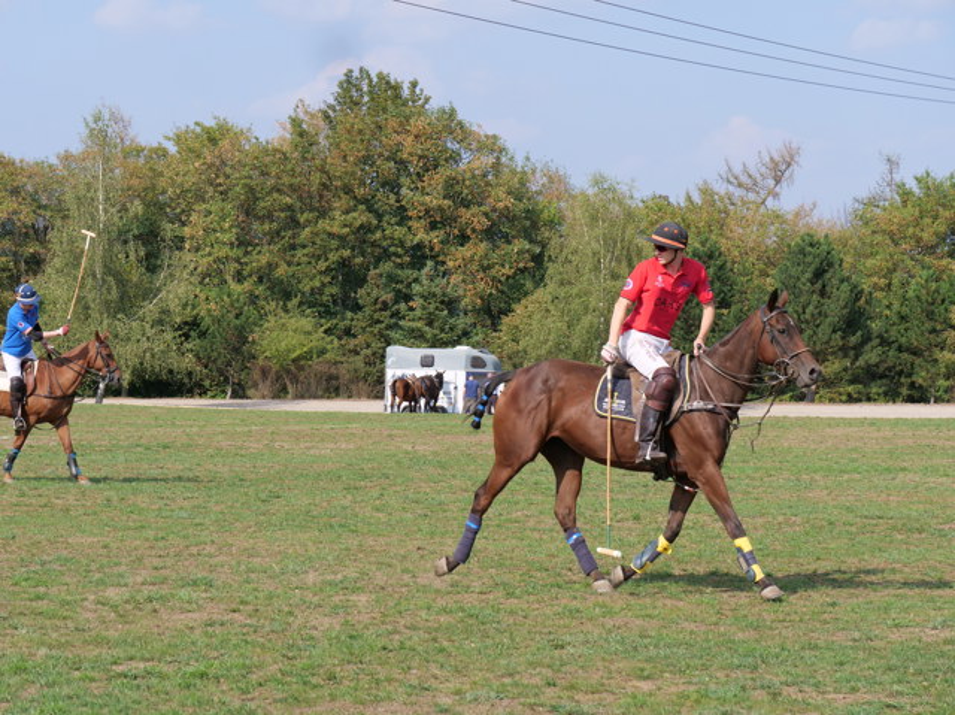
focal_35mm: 120
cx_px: 478
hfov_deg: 16.4
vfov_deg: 12.3
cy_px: 358
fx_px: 3308
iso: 200
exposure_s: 1/640
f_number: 6.3
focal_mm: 60
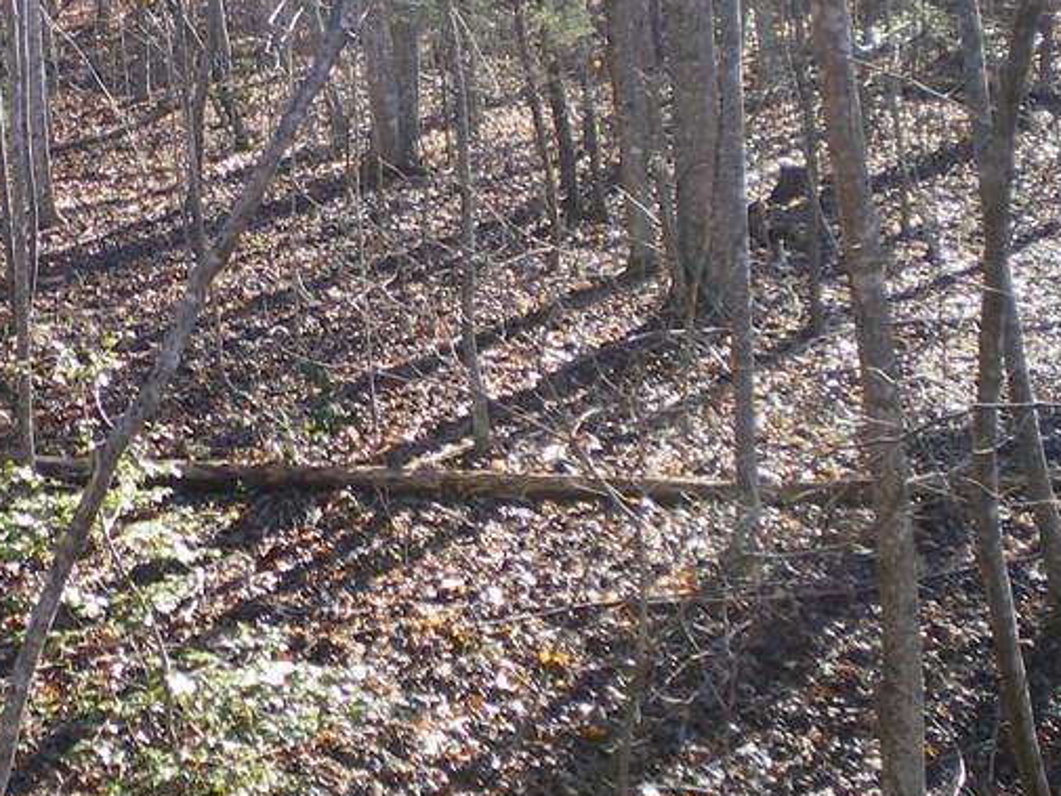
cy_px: 183
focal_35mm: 77
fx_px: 2361
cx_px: 107
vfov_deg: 19.0
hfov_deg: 24.6
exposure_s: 1/100
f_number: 3.1
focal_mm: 6.3
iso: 64
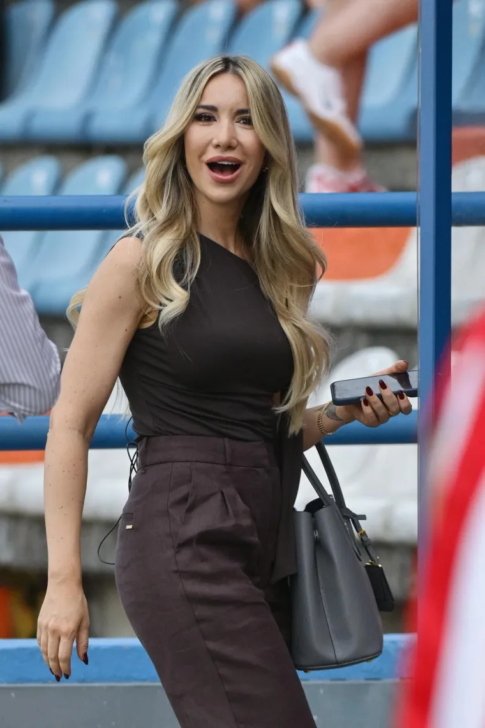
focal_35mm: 280
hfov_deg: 4.9
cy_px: 364
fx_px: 5658
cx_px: 242
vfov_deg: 7.4
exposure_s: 1/1000
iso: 500
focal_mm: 280
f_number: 4.5
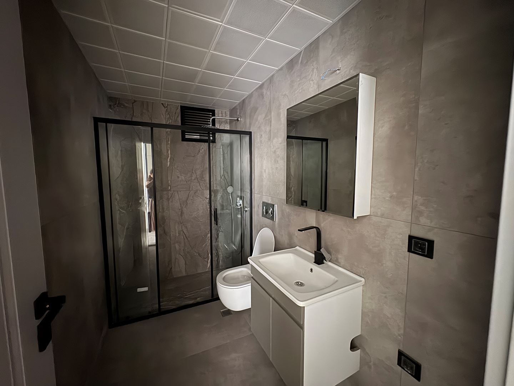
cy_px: 193
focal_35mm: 14
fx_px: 208
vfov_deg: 85.7
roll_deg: +1.1
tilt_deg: -4.5
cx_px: 257
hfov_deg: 102.1
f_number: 2.2
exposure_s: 1/11
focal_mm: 2.22
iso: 1000
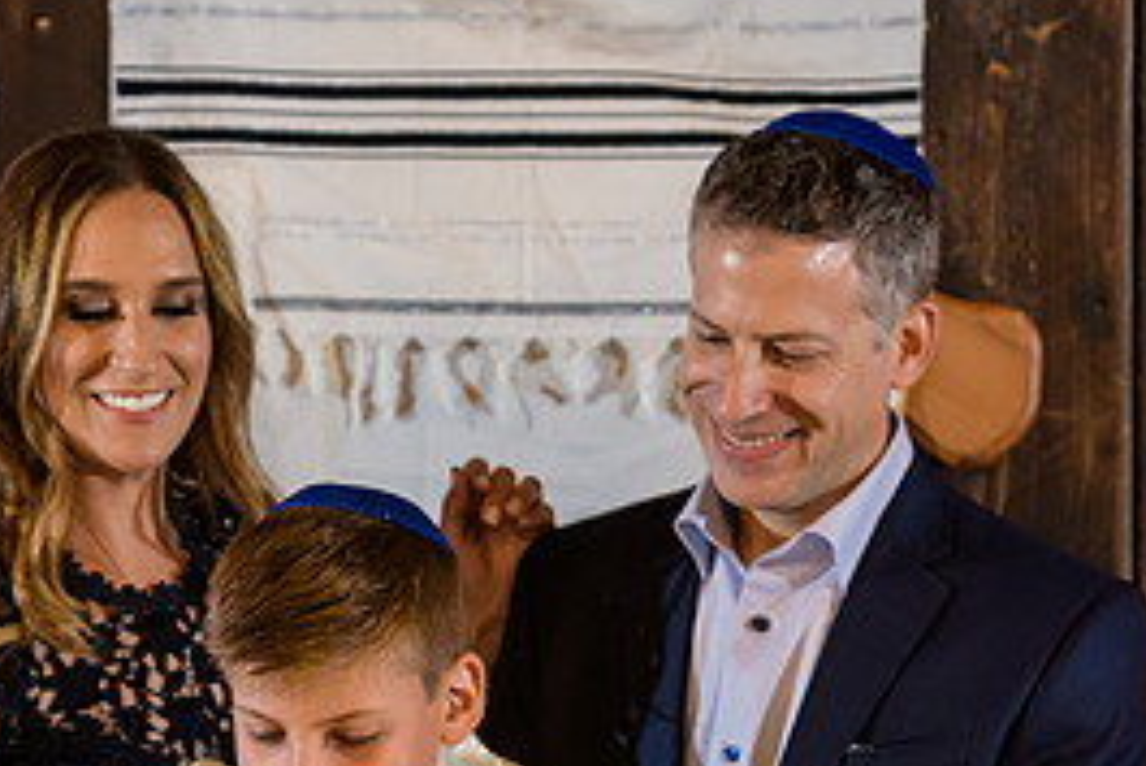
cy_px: 703
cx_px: 363
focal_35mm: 306
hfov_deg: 6.7
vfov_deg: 4.5
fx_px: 9746
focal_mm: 140
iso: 1600
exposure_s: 1/125
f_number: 3.2
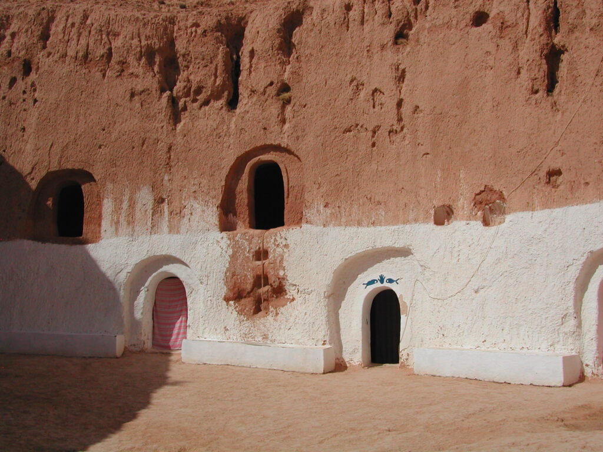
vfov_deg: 37.7
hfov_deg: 49.0
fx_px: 662
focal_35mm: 38
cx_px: 302
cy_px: 226
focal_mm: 8
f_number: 7.6
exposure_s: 1/786
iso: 100
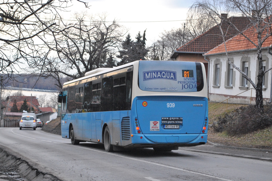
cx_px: 136
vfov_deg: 19.7
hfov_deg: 29.3
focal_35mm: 69
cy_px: 90
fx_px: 521
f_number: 5.3
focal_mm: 46
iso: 800
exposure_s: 1/250
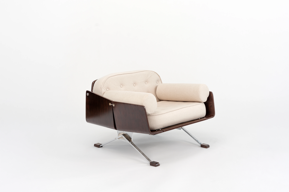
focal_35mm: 50
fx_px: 401
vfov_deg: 27.0
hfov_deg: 39.6
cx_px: 144
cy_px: 96
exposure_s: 1/50
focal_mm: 50
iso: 160
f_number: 8
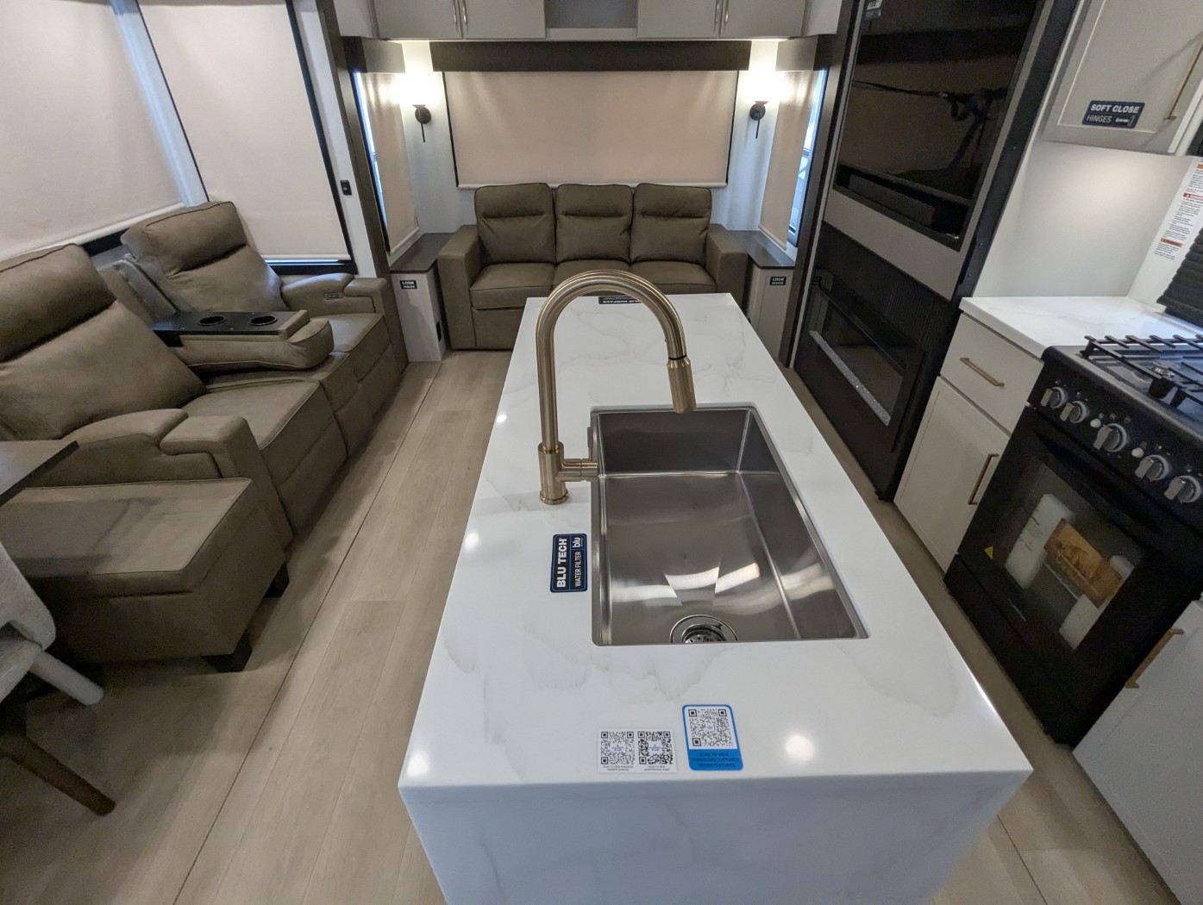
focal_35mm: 16
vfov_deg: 78.2
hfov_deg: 94.4
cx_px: 602
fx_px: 557
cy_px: 452
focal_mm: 2.35
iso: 440
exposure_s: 1/142
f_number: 2.2
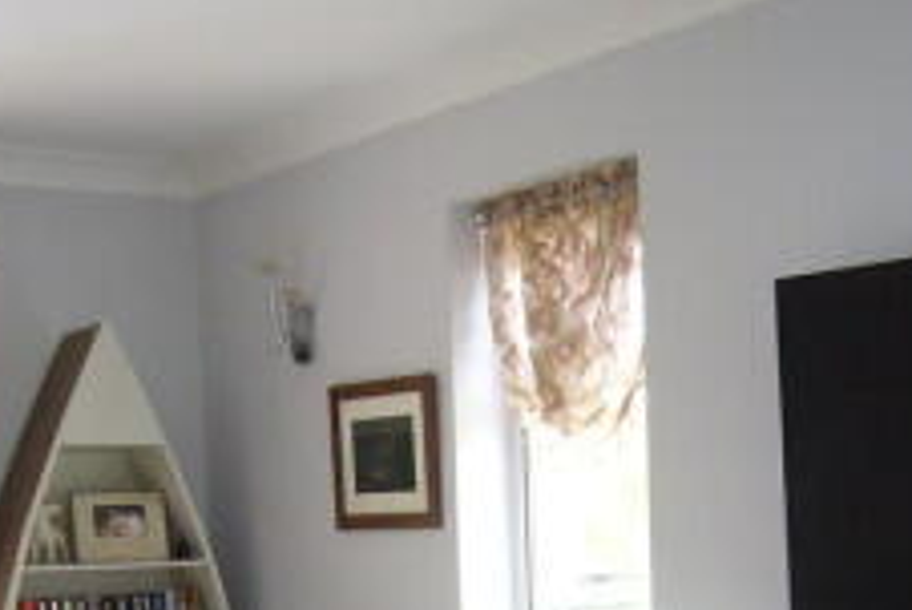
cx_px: 535
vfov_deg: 17.3
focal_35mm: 75
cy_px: 741
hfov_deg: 26.9
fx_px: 1901
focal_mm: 4.6
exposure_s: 1/30
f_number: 2.8
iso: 125
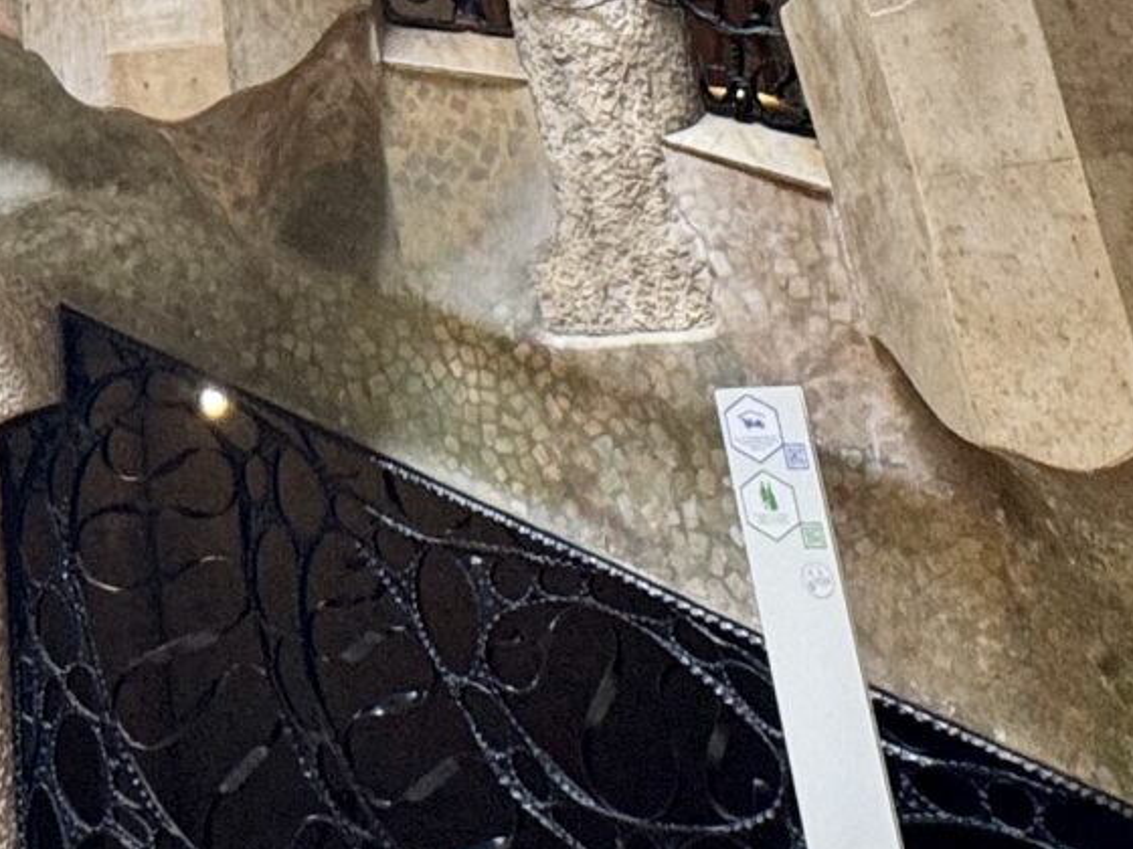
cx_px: -146
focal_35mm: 64
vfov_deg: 18.4
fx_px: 2095
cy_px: -649
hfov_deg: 27.4
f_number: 2.2
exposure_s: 1/99
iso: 100
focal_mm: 2.22
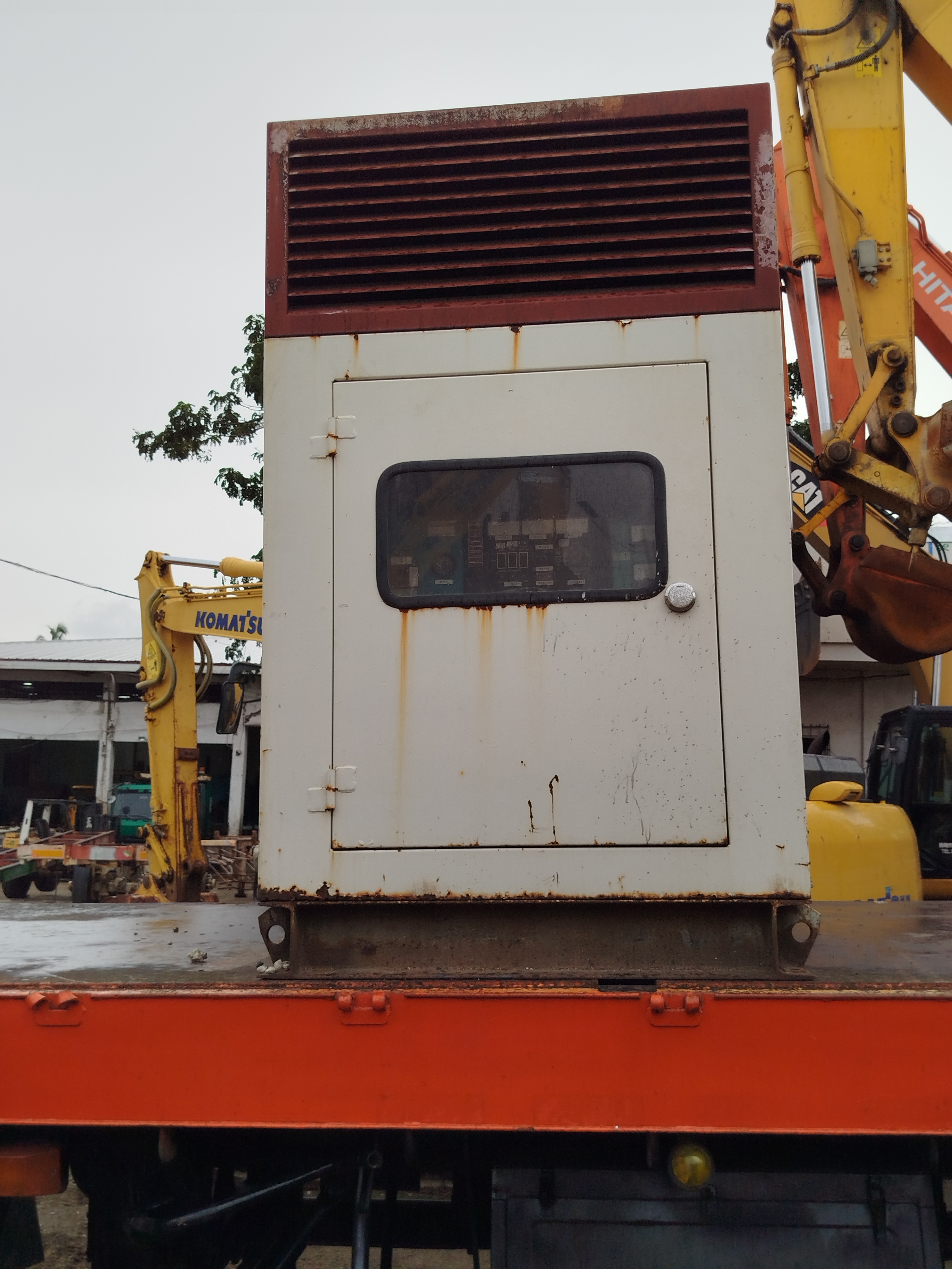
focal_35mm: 33
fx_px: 1210
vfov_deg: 55.4
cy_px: 634
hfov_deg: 42.9
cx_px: 476
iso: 80
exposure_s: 1/120
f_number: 1.7
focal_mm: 5.31
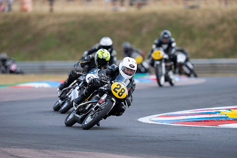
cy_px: 79
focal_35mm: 400
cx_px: 118
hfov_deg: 5.2
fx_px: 2634
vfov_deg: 3.4
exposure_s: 1/400
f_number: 3.5
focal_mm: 400
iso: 100
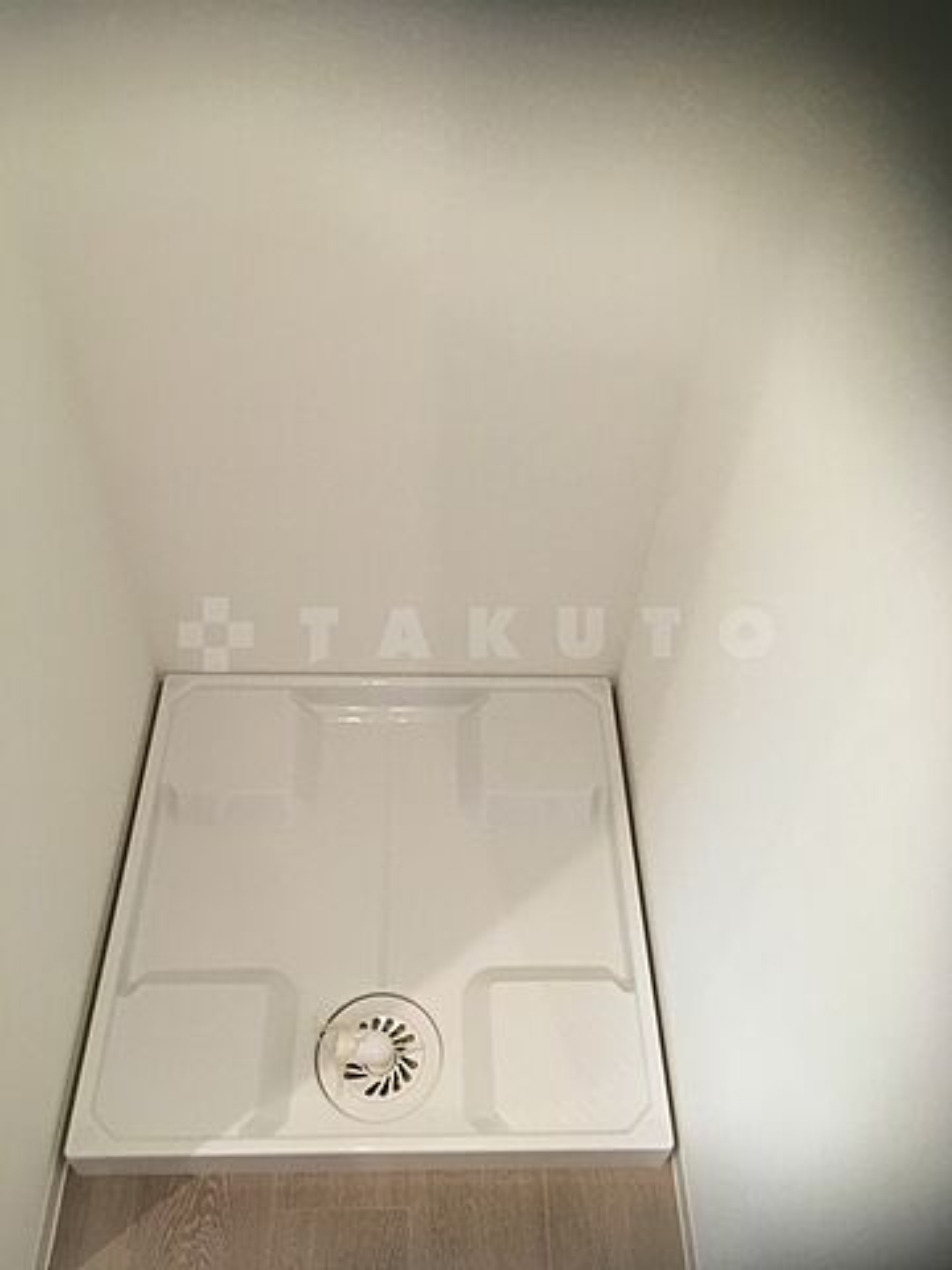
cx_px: 476
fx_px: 1063
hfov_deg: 48.2
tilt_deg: -49.2
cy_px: 635
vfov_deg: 61.7
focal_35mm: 29
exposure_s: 1/30
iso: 80
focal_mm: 4.15
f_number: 2.2
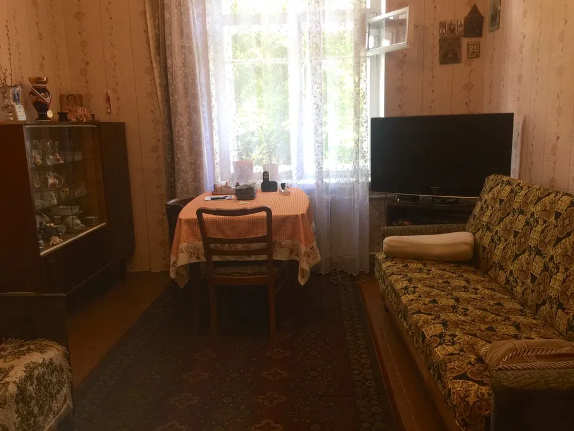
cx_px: 287
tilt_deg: -10.8
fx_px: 481
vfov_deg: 48.2
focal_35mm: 29
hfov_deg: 61.7
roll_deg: +0.6
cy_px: 216
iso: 50
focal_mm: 4.15
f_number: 2.2
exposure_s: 1/17
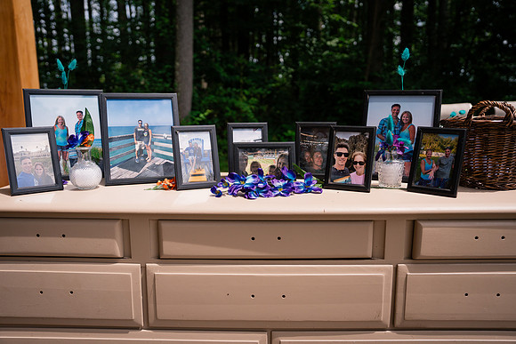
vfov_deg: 45.4
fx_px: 412
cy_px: 172
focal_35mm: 29
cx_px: 258
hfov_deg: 64.1
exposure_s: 1/2500
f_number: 2.8
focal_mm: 28
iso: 160
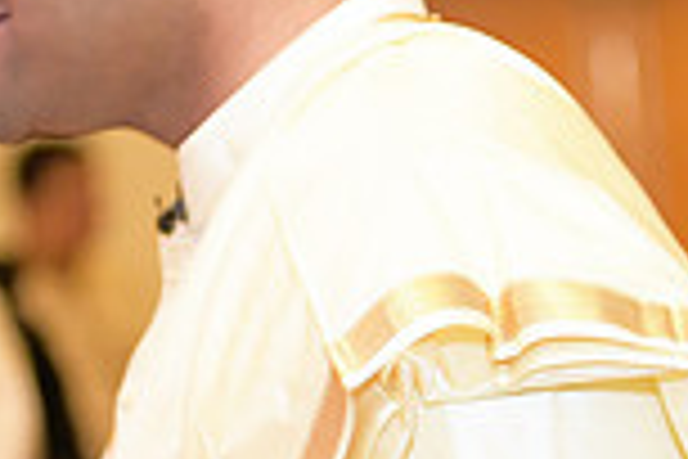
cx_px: 387
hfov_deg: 7.7
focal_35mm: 266
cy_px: 439
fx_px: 5083
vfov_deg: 5.2
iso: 2000
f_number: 2.8
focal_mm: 70
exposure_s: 1/160
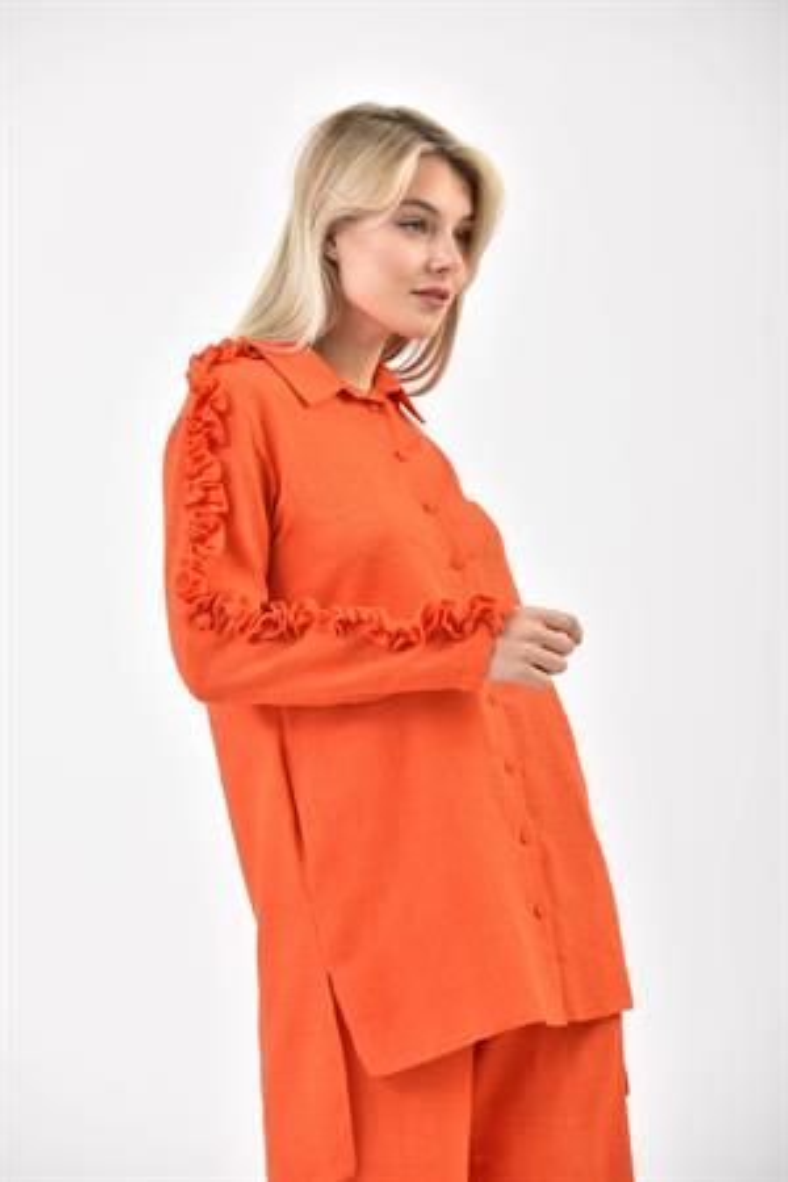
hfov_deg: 9.1
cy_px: 591
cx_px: 394
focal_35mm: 150
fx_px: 4925
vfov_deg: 13.7
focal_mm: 150
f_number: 6.3
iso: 100
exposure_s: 1/160
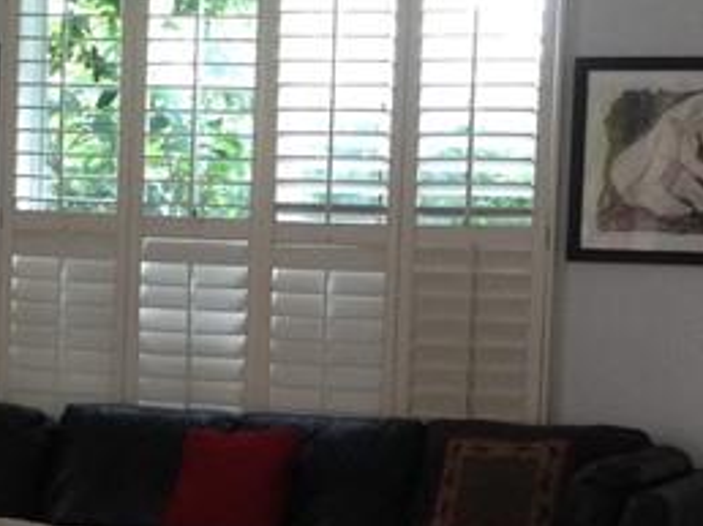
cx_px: 183
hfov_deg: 15.0
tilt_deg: -7.8
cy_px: 512
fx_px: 2658
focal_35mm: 131
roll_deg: -0.5
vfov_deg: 11.2
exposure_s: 1/20
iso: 160
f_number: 2.4
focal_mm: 4.12
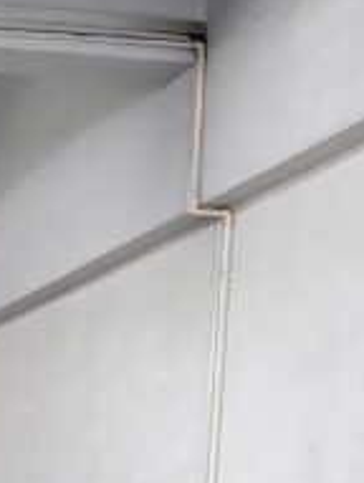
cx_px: -157
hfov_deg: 11.6
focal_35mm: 123
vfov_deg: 12.7
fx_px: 1719
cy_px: 1120
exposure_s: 1/50
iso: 385
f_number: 1.88
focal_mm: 5.56
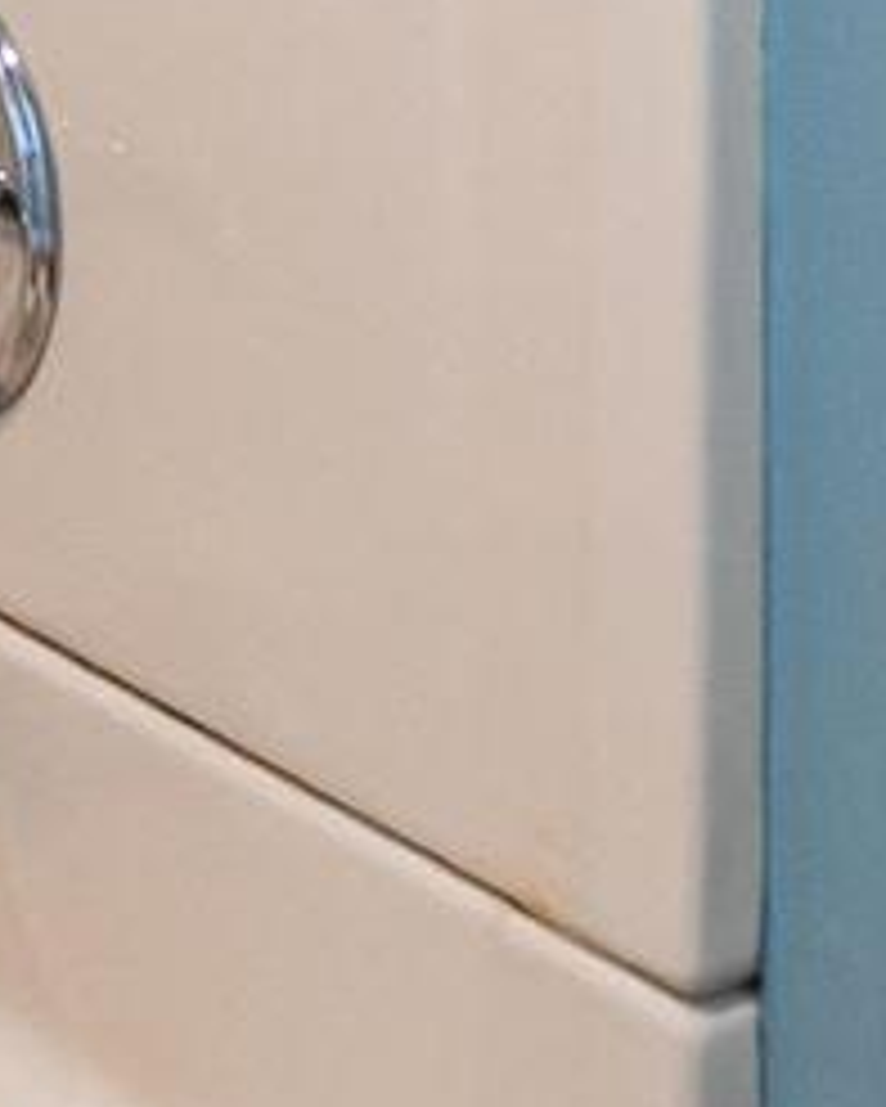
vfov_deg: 14.8
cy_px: -731
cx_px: -400
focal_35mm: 117
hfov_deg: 12.6
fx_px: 3833
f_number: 9
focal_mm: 10
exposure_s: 1/4
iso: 500
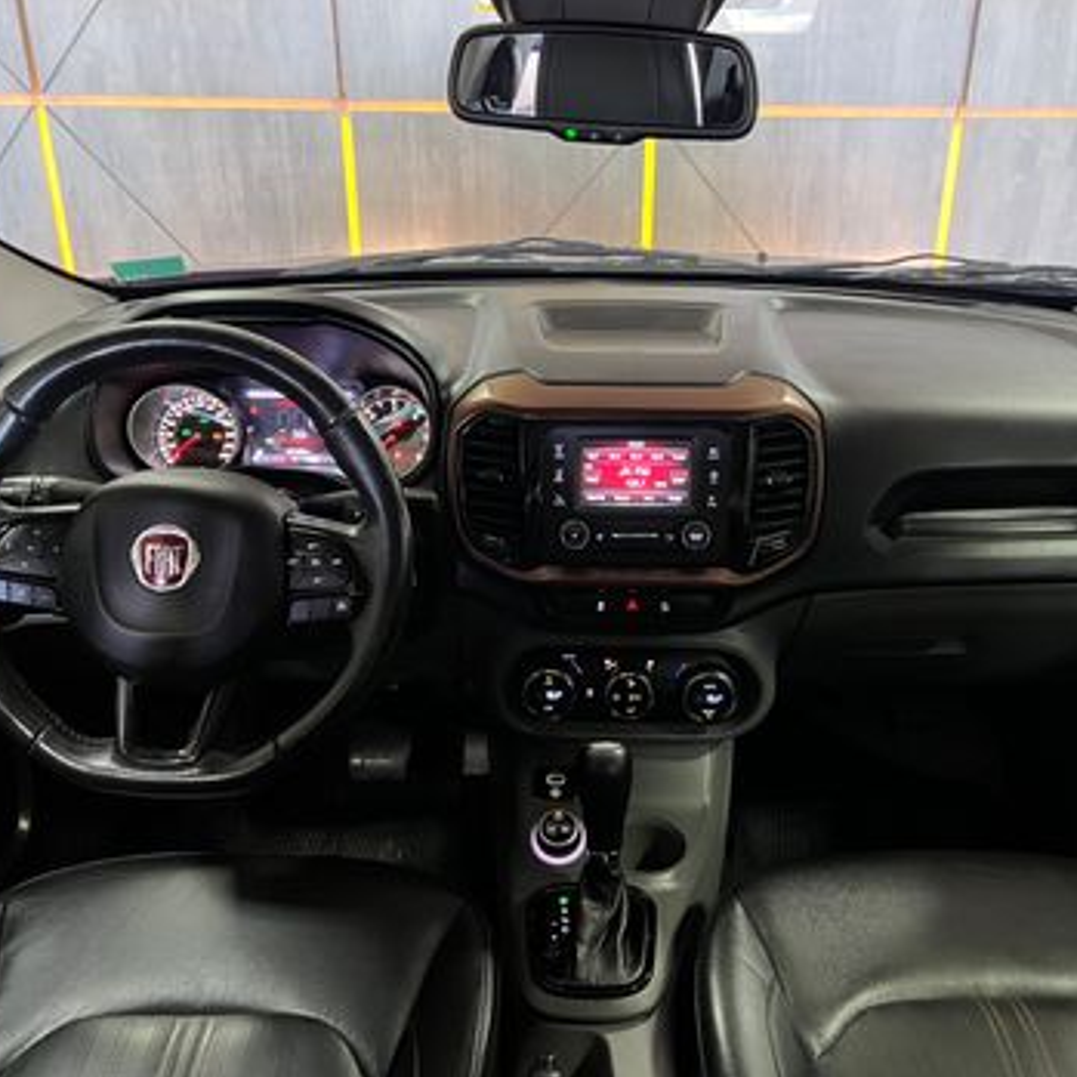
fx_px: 1091
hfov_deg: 52.5
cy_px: 540
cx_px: 580
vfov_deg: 52.5
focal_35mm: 31
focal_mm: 5.7
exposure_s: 1/30
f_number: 1.5
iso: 500
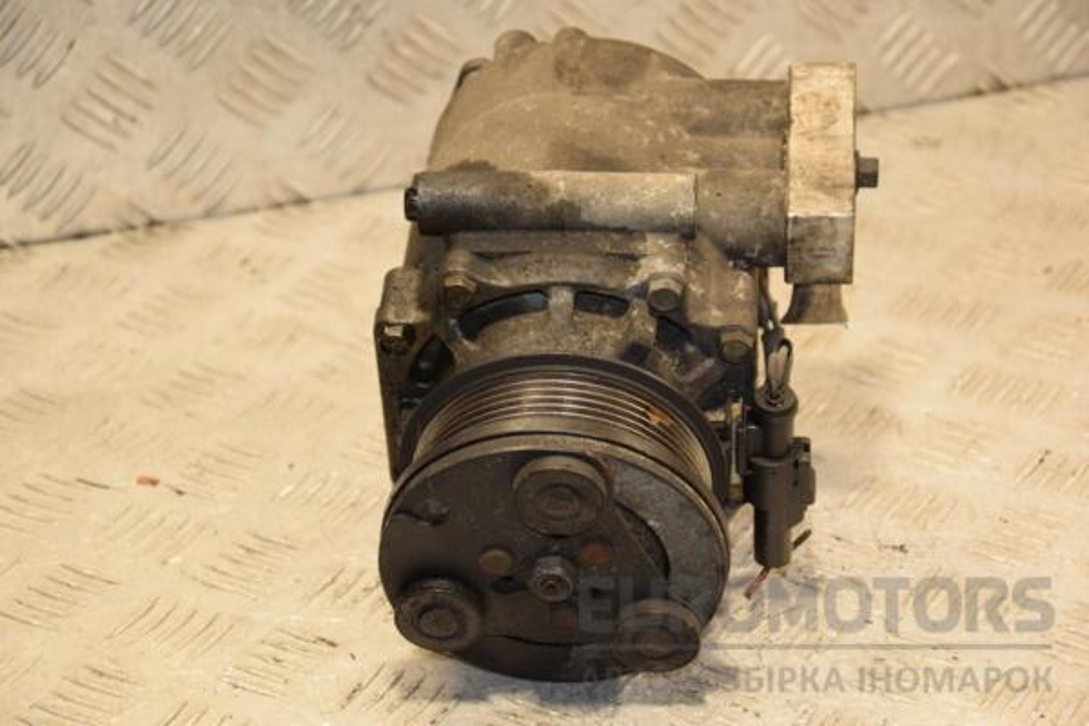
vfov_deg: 13.0
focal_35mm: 105
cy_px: 363
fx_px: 3176
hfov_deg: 19.5
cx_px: 544
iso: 800
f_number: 5.3
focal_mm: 70
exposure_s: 1/125
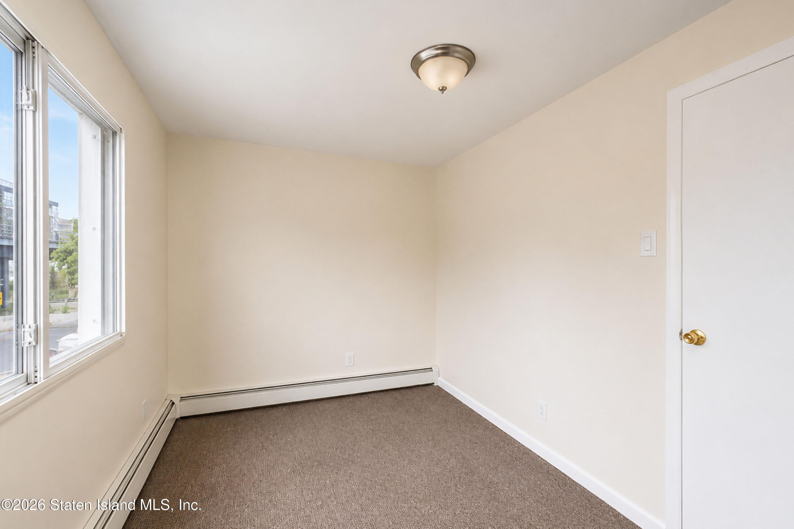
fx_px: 331
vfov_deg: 77.3
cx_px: 397
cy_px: 264
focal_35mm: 15
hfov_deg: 100.4
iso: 2000
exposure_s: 1/200
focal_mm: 10
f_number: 5
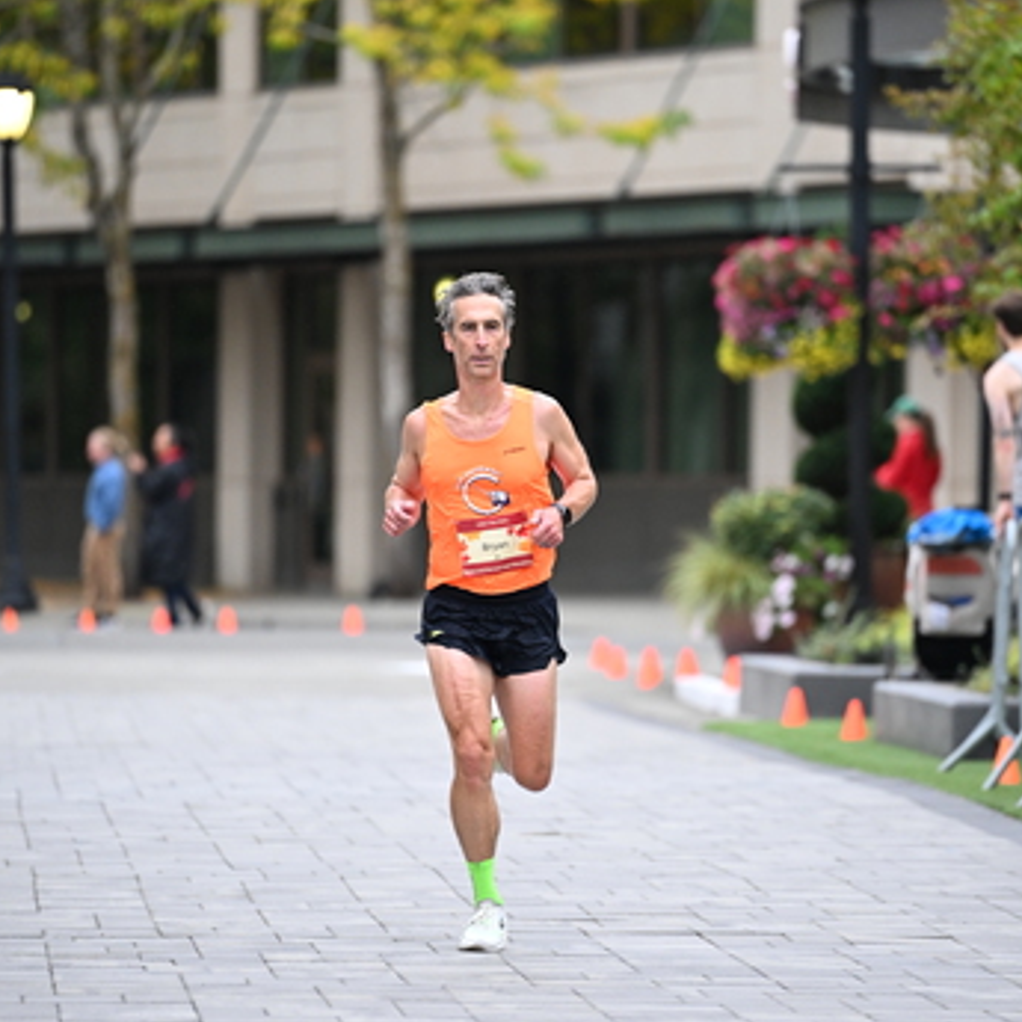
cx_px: 538
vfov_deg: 6.5
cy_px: 468
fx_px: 9052
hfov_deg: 6.5
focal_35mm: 271
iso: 1600
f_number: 2.8
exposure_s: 1/800
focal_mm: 200
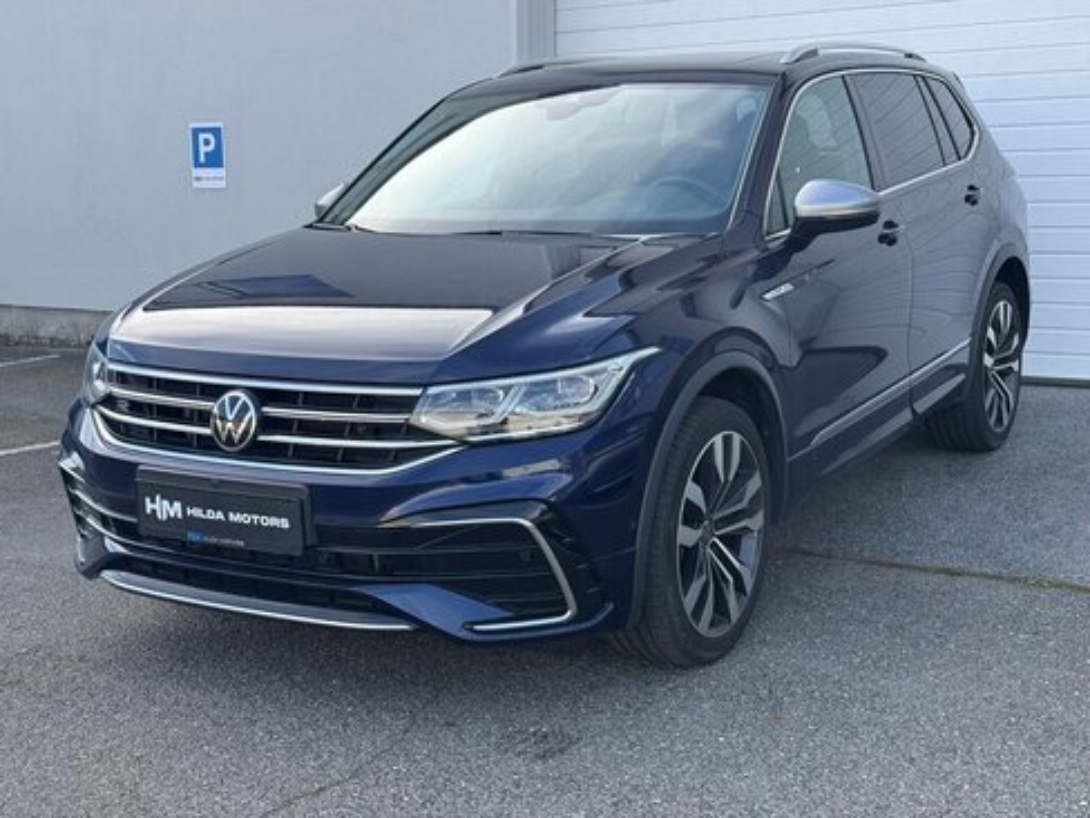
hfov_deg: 39.7
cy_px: 409
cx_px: 545
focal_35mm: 48
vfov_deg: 30.3
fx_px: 1511
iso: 80
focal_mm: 6.76
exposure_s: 1/906
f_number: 1.78
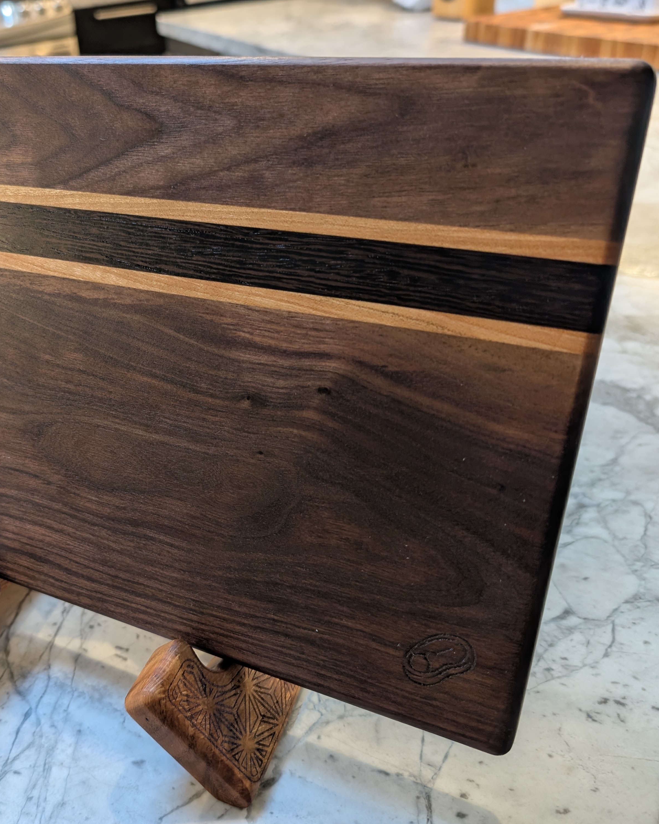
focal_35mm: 32
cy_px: 405
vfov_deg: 55.7
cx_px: 180
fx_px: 780
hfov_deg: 44.5
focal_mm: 6.9
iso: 63
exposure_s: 1/24
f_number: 1.68
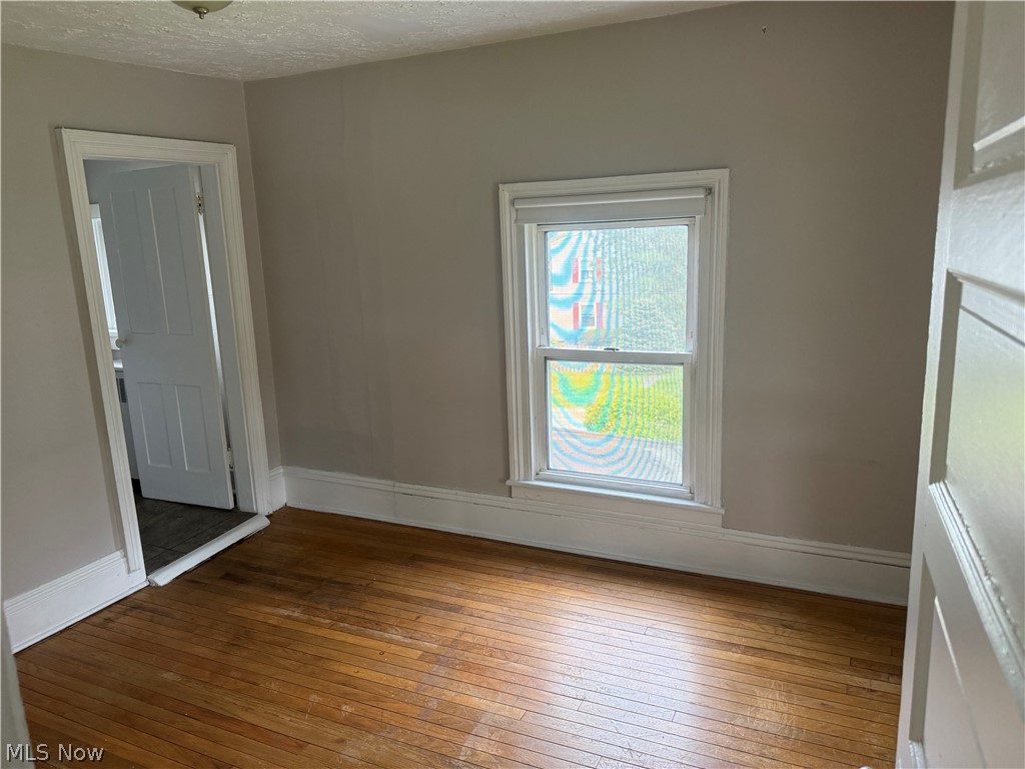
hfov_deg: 71.6
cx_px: 512
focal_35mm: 24
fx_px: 711
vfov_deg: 56.8
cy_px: 384
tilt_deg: -10.4
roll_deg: +0.0
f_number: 1.78
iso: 200
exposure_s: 1/90
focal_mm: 6.76
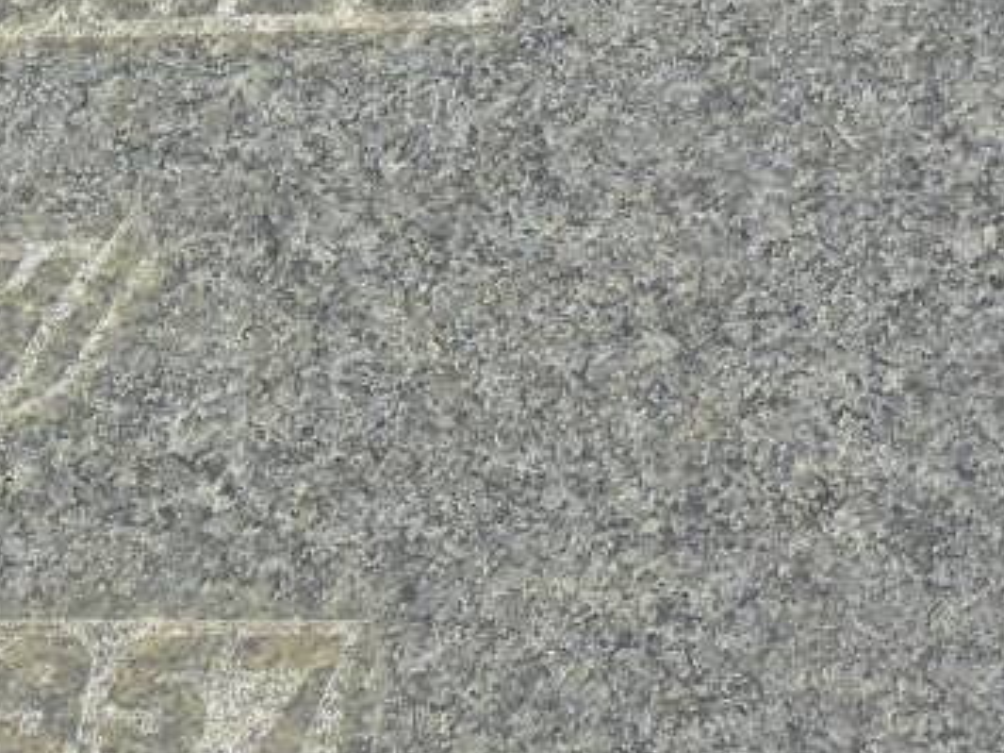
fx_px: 9307
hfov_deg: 6.1
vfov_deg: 4.6
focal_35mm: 321
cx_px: -317
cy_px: -96
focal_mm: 16.9
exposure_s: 1/160
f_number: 5
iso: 64
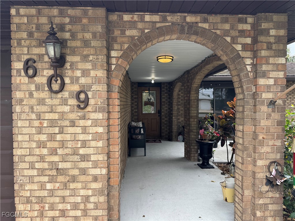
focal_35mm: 24
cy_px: 110
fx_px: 205
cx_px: 148
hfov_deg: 71.6
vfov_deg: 56.8
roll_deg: +0.1
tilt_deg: -2.8
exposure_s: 1/506
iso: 80
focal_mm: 6.76
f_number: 1.78
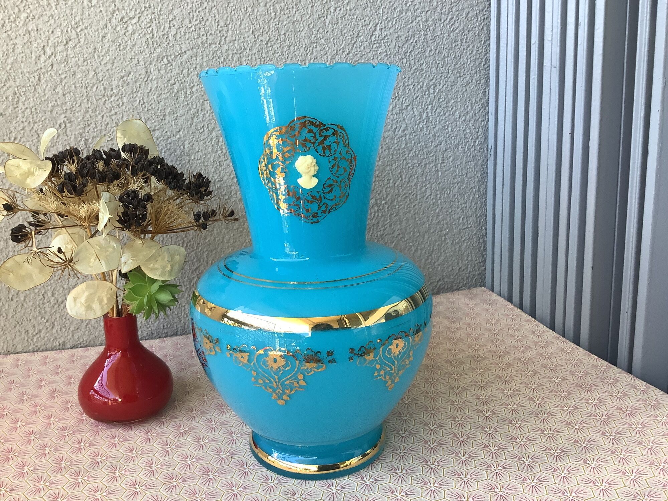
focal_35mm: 31
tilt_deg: -12.6
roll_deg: +1.7
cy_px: 250
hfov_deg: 58.4
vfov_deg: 45.4
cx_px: 334
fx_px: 598
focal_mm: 3.3
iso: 80
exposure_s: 1/120
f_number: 2.4
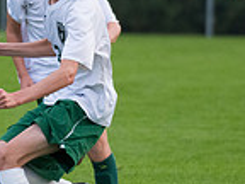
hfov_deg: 1.6
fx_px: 8783
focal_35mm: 1241
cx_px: -85
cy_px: 59
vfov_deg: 1.2
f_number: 5.6
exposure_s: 1/2000
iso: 3200
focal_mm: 320
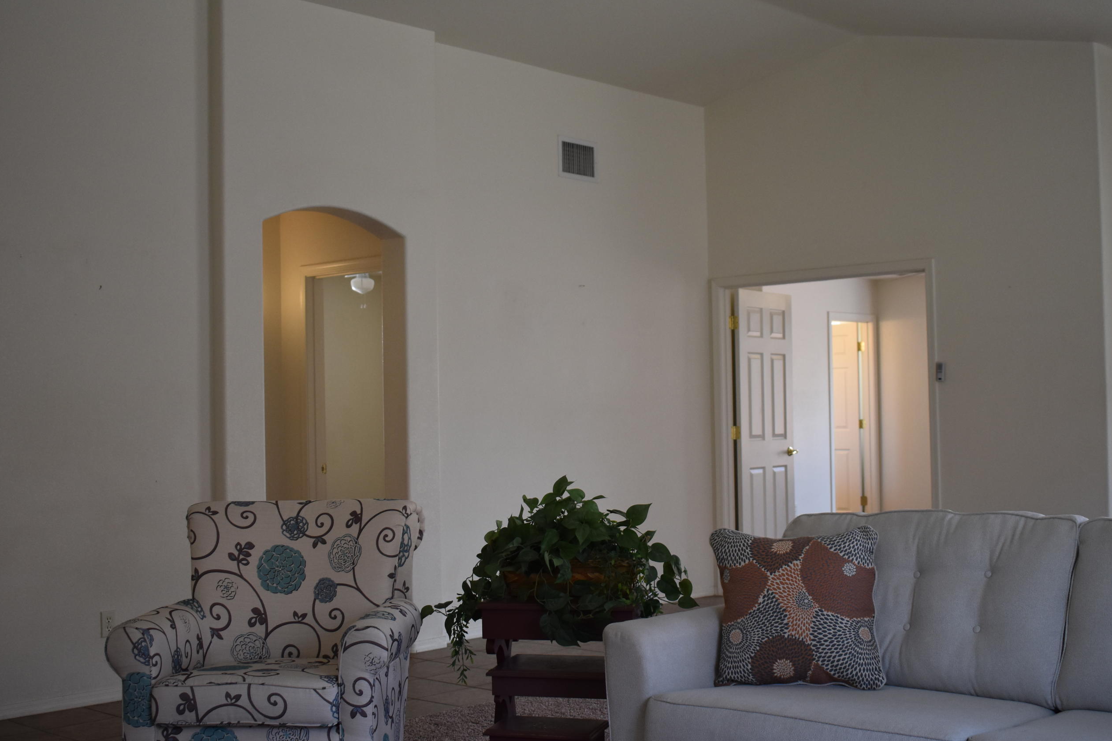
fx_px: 1377
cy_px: 384
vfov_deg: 30.1
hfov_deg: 43.9
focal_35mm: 45
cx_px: 608
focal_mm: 25
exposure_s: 1/160
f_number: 4
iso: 800
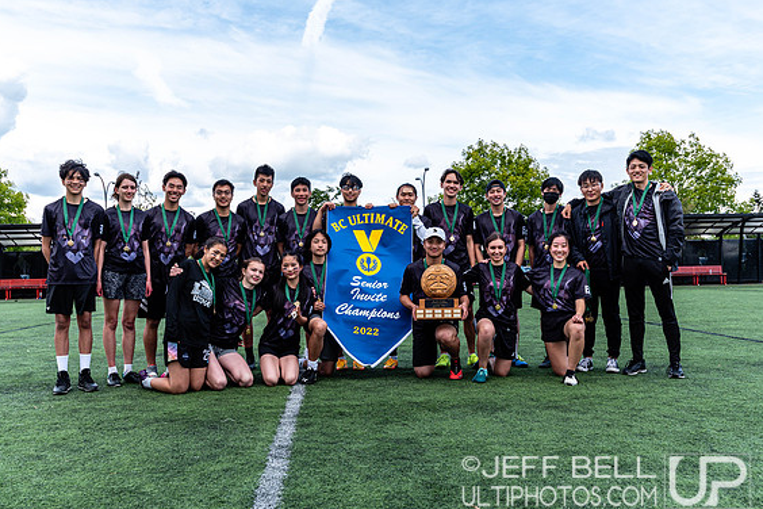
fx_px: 763
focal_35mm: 36
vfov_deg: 36.9
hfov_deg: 53.1
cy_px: 261
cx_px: 372
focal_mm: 35
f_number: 5.6
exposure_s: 1/400
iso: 110
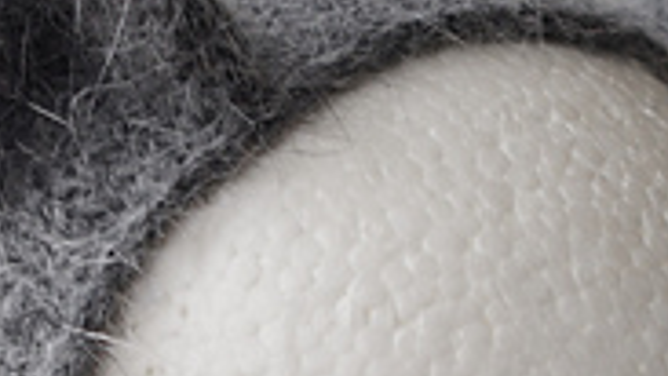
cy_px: 314
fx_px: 1949
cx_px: 285
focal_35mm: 110
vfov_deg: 11.0
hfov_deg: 19.4
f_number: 4.5
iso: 100
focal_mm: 20
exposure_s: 1/6
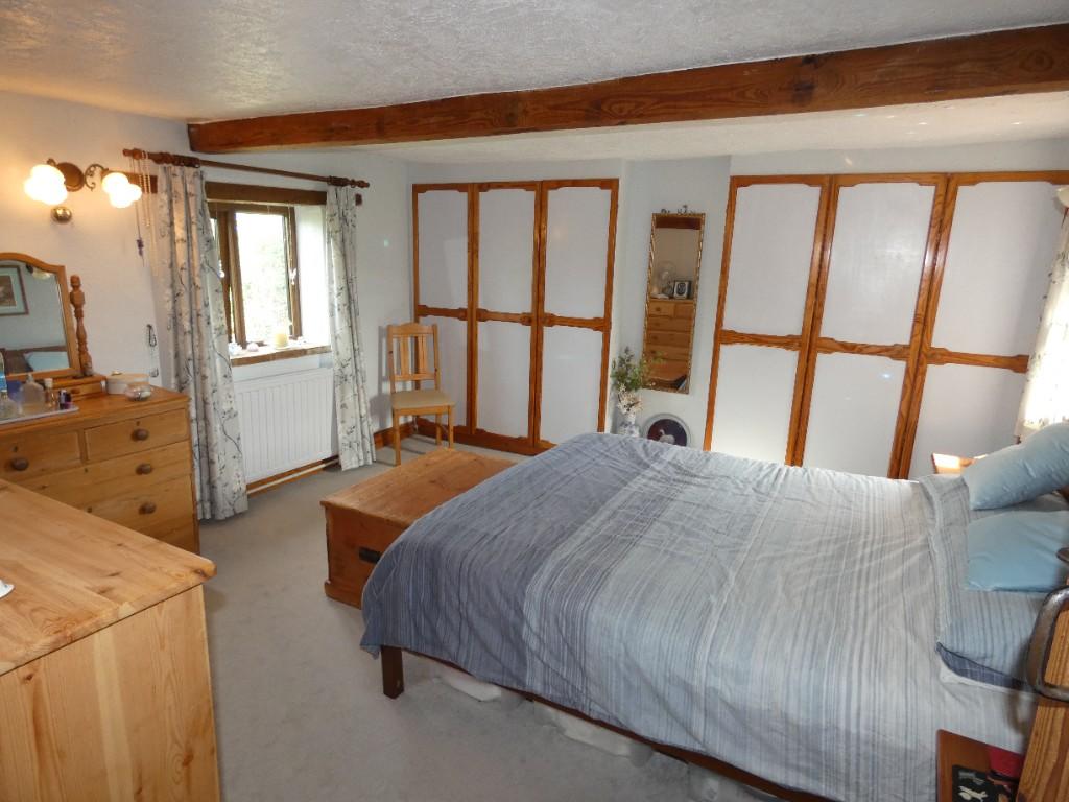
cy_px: 401
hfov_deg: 81.7
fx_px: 618
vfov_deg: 66.0
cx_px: 534
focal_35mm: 20
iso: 200
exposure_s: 1/60
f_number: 2.8
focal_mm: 3.6
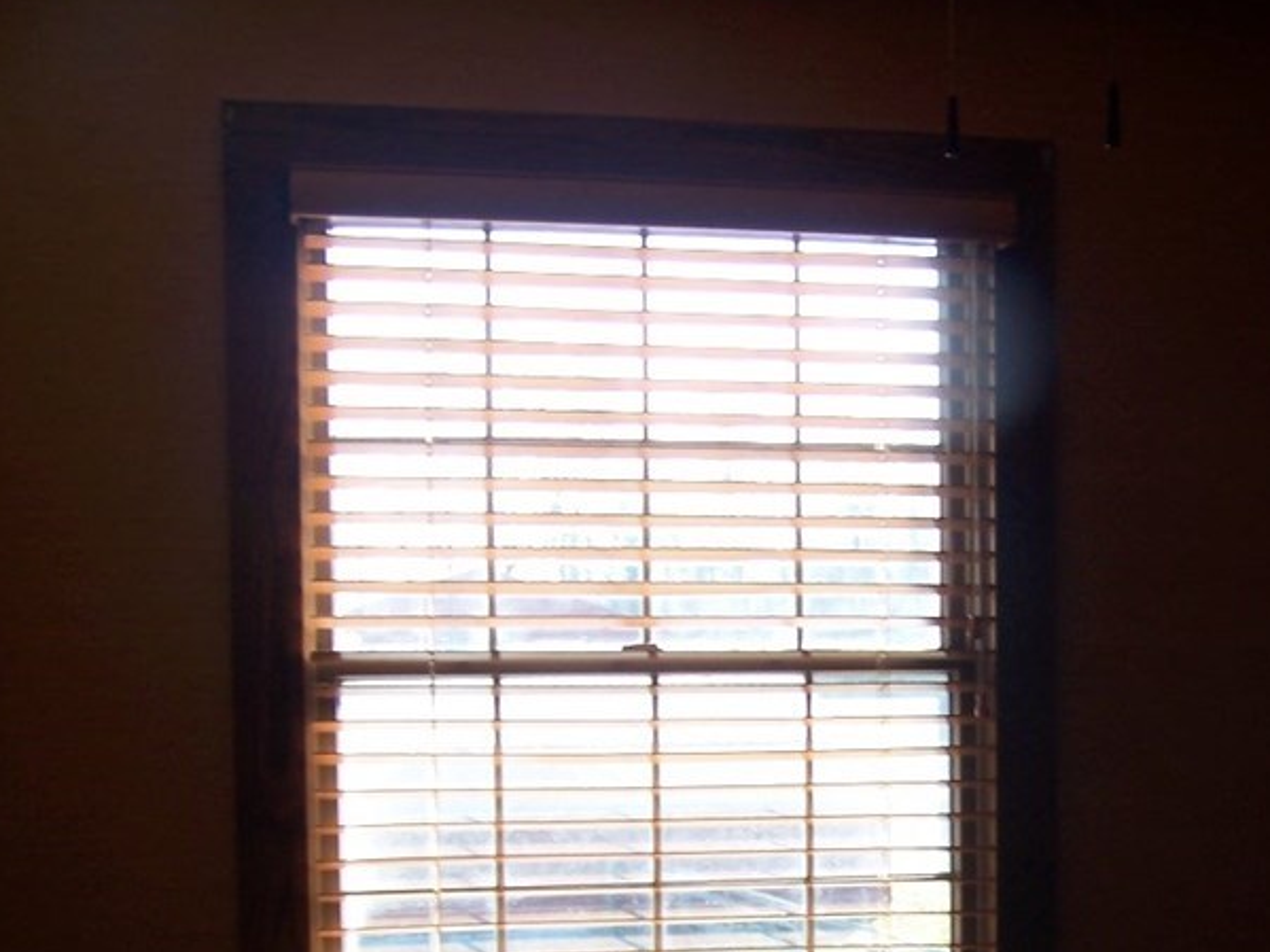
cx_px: 960
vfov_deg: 22.2
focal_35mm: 65
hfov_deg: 29.3
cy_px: 789
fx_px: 2384
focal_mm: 6.3
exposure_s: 1/125
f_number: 2.8
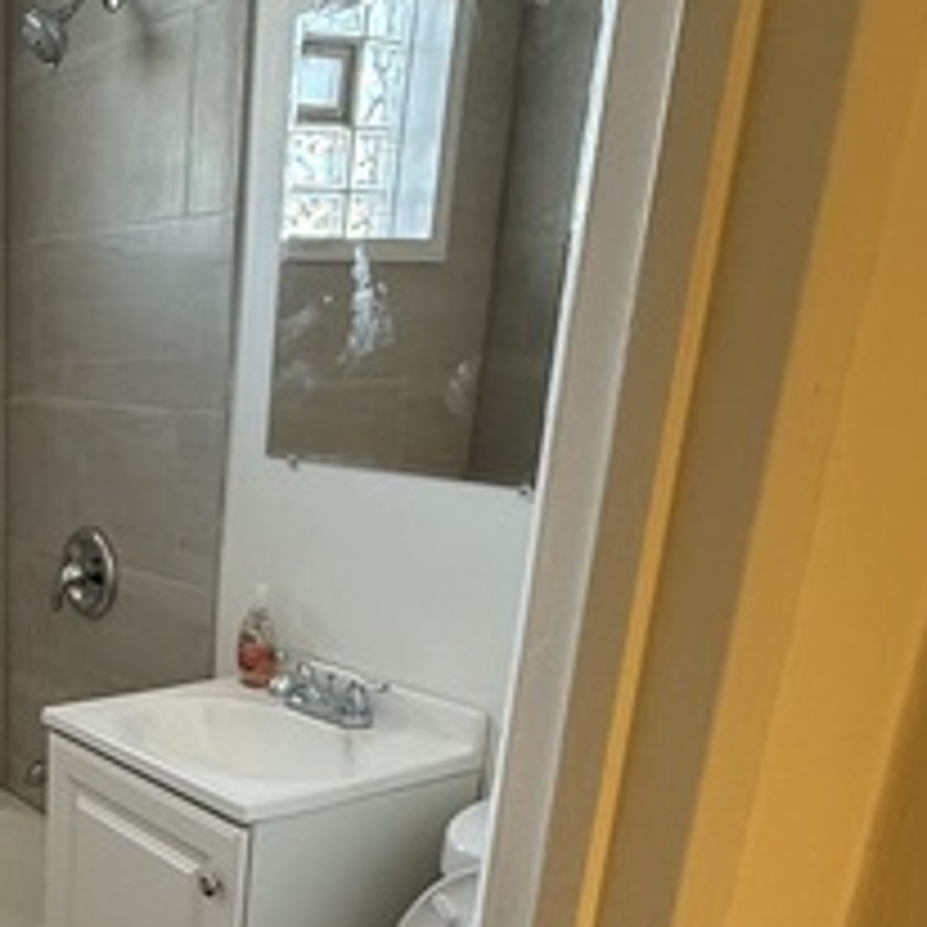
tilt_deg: -18.7
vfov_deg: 39.8
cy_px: 767
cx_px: -9
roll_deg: -0.6
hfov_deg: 37.3
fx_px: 1212
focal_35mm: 40
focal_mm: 2.22
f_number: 2.2
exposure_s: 1/96
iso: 320
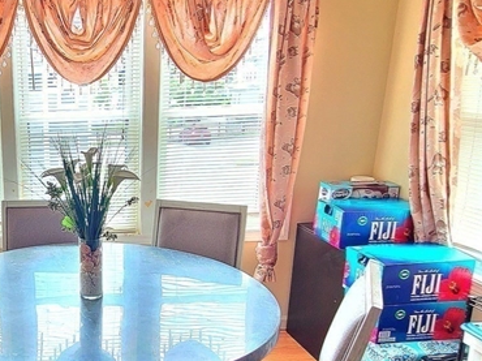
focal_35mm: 36
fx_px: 501
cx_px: 29
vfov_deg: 39.1
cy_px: 245
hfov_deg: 45.4
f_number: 2.2
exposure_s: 1/60.2
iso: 160
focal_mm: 2.2
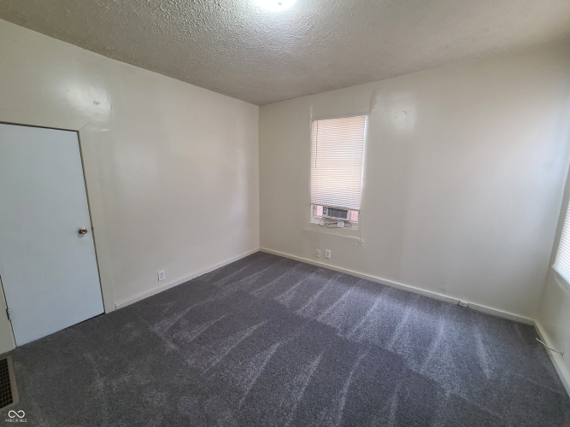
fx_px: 214
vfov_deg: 89.9
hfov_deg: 106.2
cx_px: 285
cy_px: 214
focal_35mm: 13
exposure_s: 1/60
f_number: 2.2
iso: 400
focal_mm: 2.2
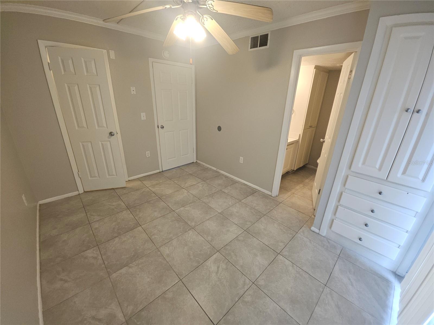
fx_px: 163
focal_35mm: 13
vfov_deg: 89.9
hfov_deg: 106.2
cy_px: 162
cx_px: 217
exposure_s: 1/60
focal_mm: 1.7
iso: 200
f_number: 2.2
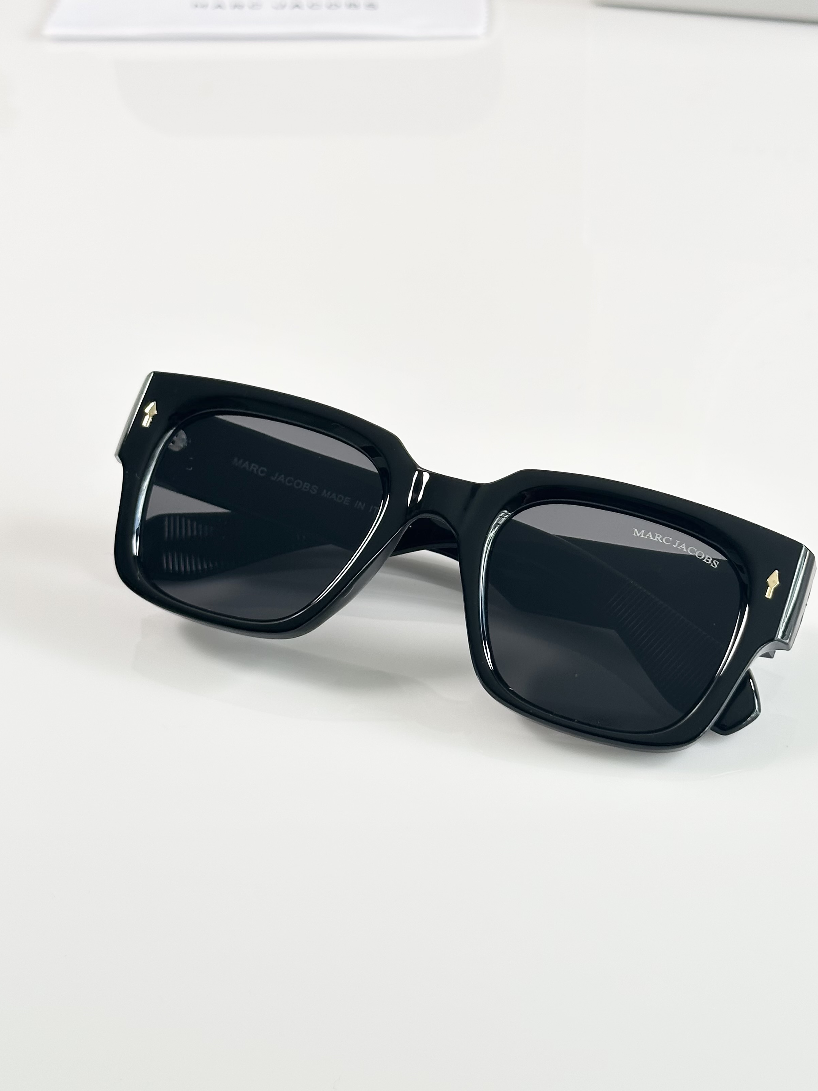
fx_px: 1891
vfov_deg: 32.2
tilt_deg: -37.5
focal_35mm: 60
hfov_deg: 24.4
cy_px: 519
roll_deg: +2.0
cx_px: 443
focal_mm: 6.86
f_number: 1.78
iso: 50
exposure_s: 1/100
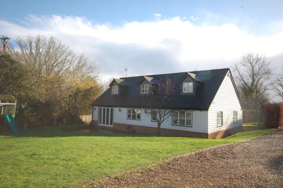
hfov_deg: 67.4
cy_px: 94
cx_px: 142
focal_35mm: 27
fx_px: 212
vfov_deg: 47.9
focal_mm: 18
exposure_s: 1/500
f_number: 5.6
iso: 400
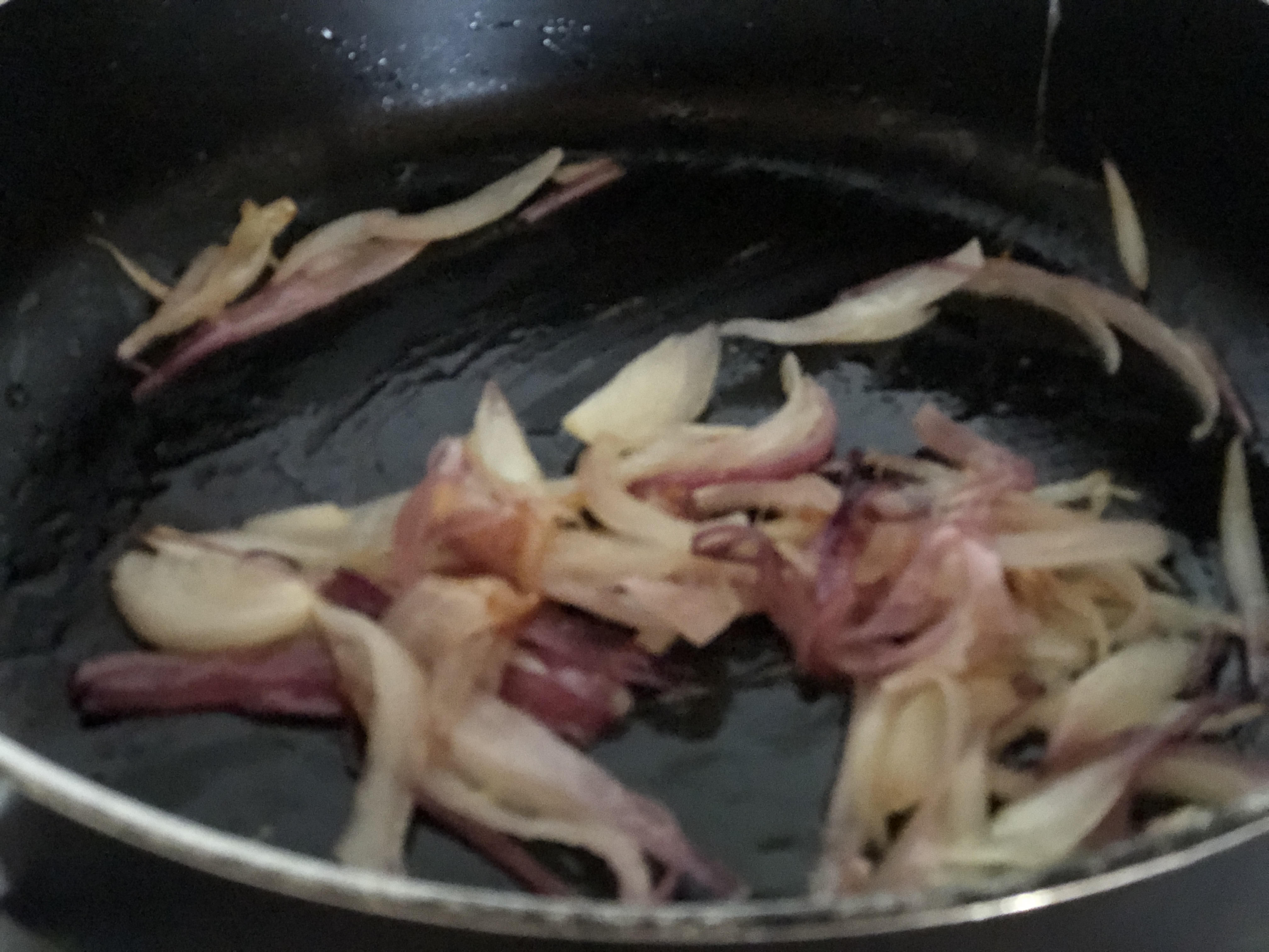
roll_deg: -0.5
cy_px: 476
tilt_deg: -40.4
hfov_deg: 33.8
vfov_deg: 25.7
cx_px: 634
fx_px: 2090
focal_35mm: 57
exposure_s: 1/30
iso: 1250
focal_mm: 6.6
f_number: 2.8
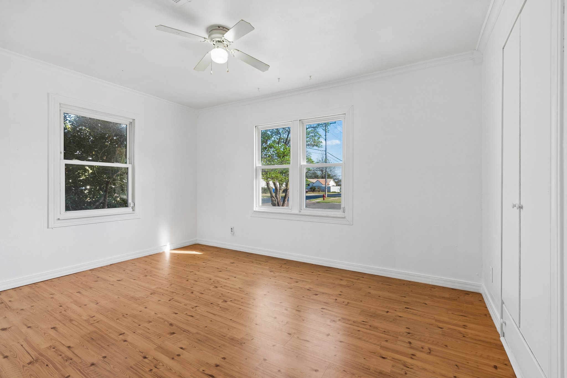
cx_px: 284
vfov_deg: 73.7
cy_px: 189
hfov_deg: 96.7
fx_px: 252
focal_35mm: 16
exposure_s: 1/50
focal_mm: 16
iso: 200
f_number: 7.1
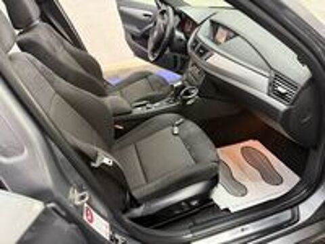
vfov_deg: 56.8
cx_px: 162
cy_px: 122
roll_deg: +4.7
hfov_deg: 71.6
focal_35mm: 24
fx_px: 225
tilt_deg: -33.9
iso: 400
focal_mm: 6.76
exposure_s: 1/50
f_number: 1.78
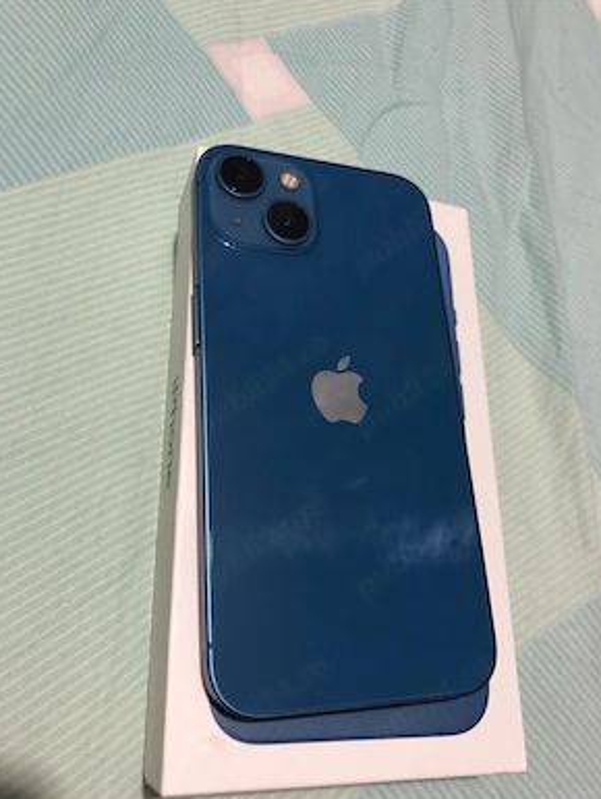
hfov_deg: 48.3
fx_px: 671
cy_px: 410
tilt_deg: -58.3
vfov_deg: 61.6
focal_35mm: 29
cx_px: 303
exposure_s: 1/17
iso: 50
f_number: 1.8
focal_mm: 4
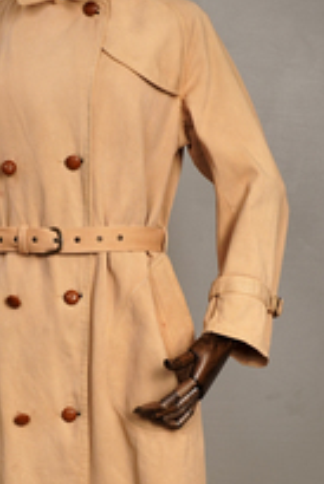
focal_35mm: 91
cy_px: 355
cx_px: 70
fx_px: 1226
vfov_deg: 22.2
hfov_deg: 15.0
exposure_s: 1/25
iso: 250
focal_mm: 32
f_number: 8
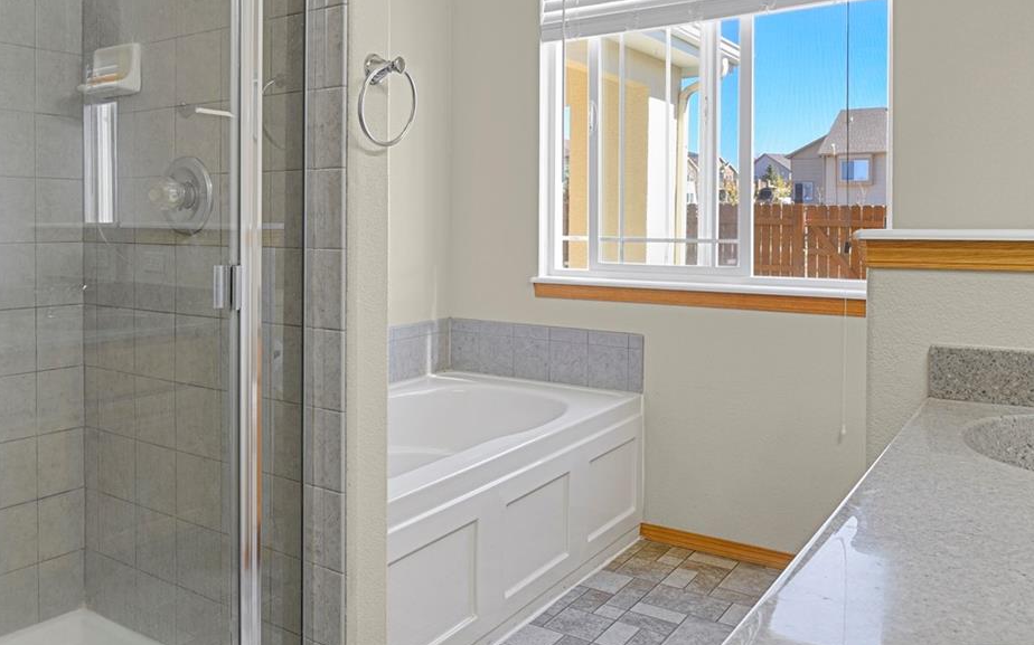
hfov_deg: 62.4
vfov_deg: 41.5
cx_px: 419
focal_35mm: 30
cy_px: 235
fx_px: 845
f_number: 8
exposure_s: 1.3
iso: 250
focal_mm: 17
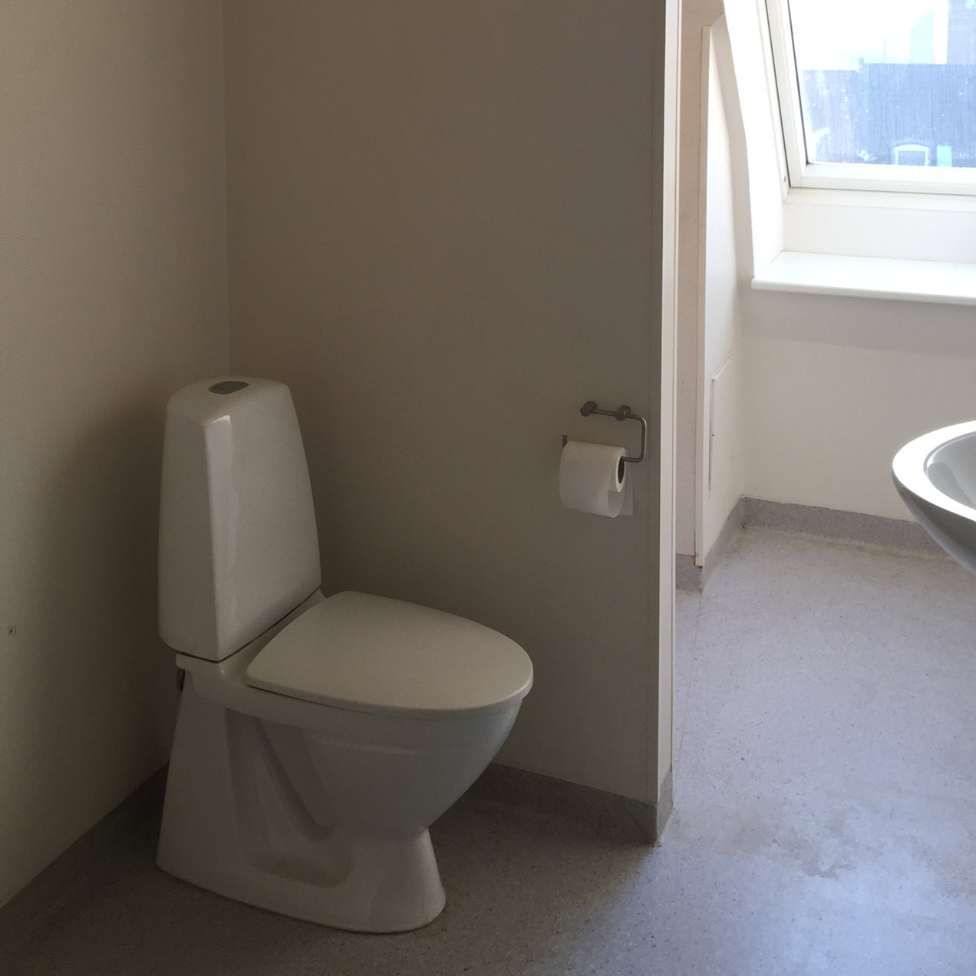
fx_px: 1372
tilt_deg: -5.9
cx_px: 382
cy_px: 179
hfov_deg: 39.0
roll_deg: -0.4
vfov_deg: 37.6
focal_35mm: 43
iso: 40
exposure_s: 1/100
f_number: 2.2
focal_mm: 4.15
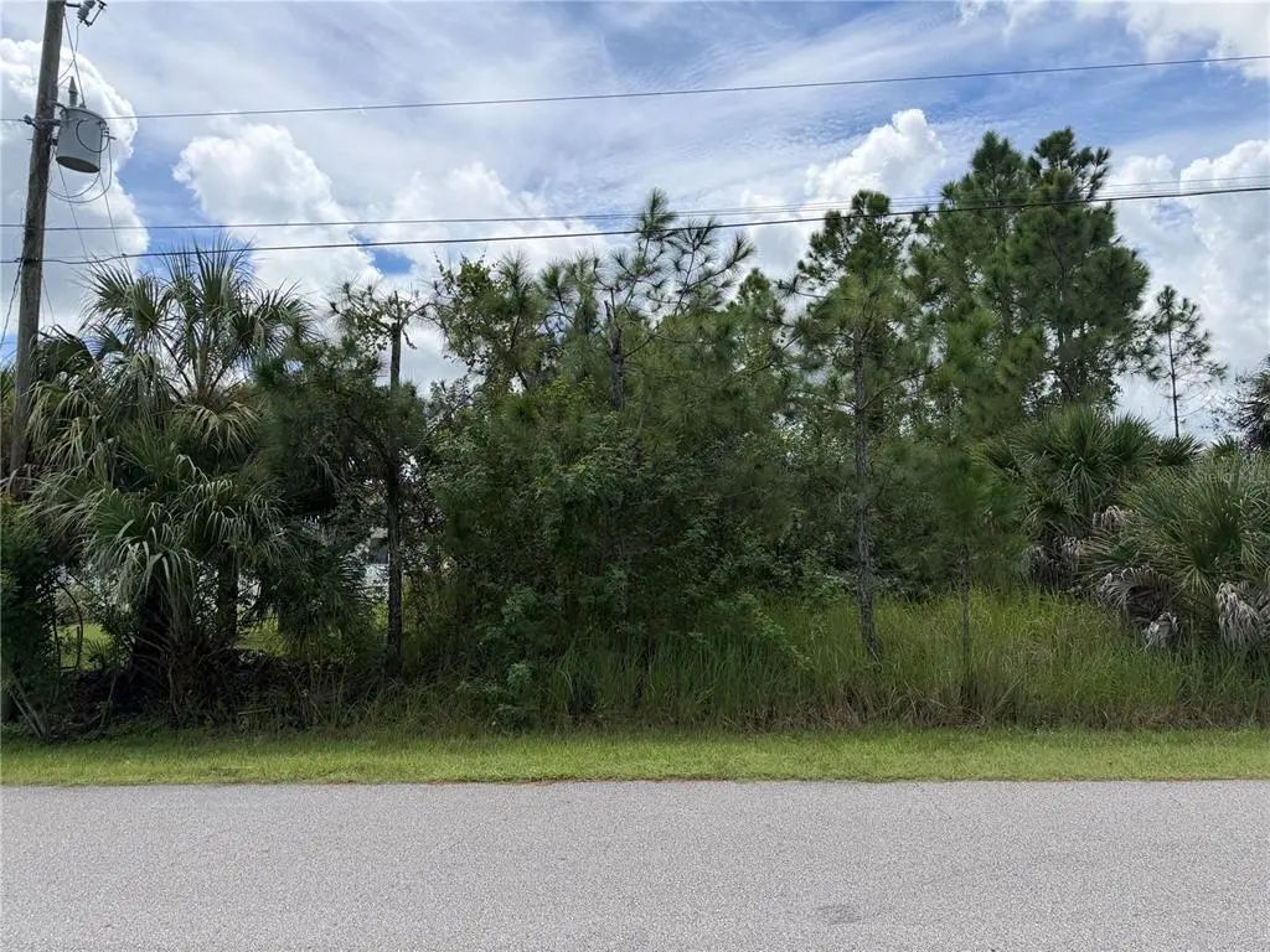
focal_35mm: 24
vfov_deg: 56.8
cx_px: 635
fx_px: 881
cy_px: 476
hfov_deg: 71.6
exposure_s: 1/4975
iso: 100
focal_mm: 6.76
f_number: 1.78
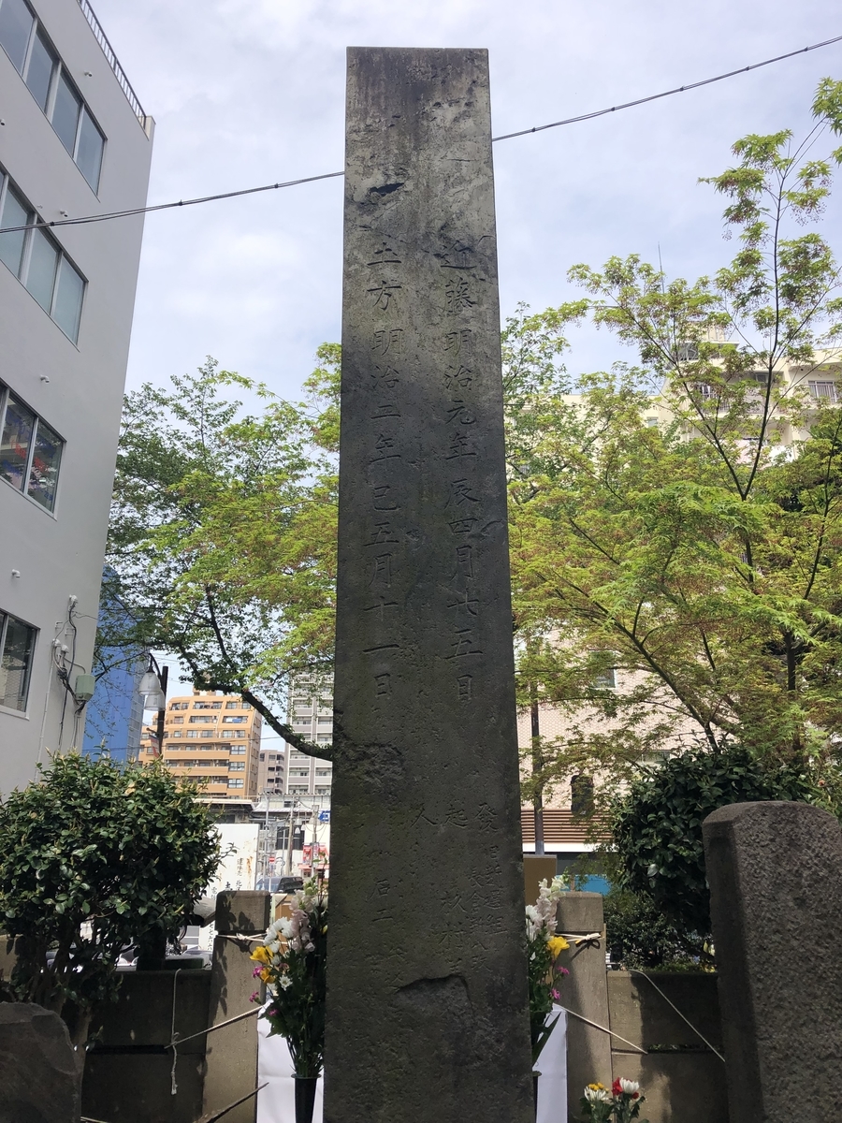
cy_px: 562
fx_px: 908
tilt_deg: +16.9
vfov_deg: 63.4
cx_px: 421
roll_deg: -0.1
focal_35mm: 28
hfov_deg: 49.7
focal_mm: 3.99
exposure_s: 1/1919
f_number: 1.8
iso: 20
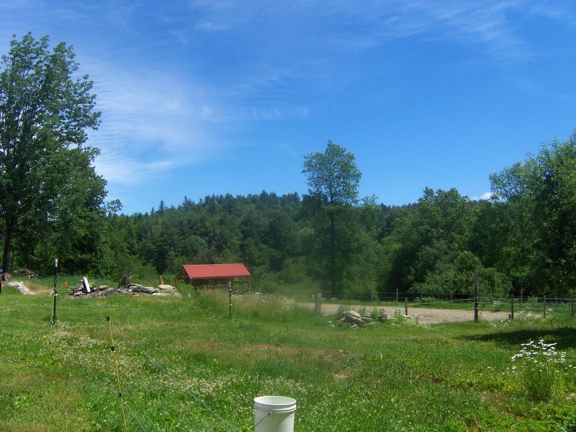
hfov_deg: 52.6
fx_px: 582
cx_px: 288
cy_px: 216
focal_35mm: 35
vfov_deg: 40.7
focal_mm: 7.5
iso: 100
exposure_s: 1/505
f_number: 5.5
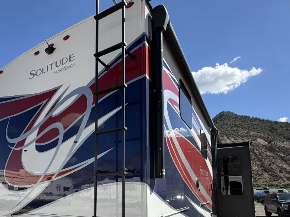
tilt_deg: +4.3
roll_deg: +1.1
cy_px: 175
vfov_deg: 51.3
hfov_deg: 69.0
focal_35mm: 25
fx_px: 209
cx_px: 122
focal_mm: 2.22
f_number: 2.2
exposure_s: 1/1167
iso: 50
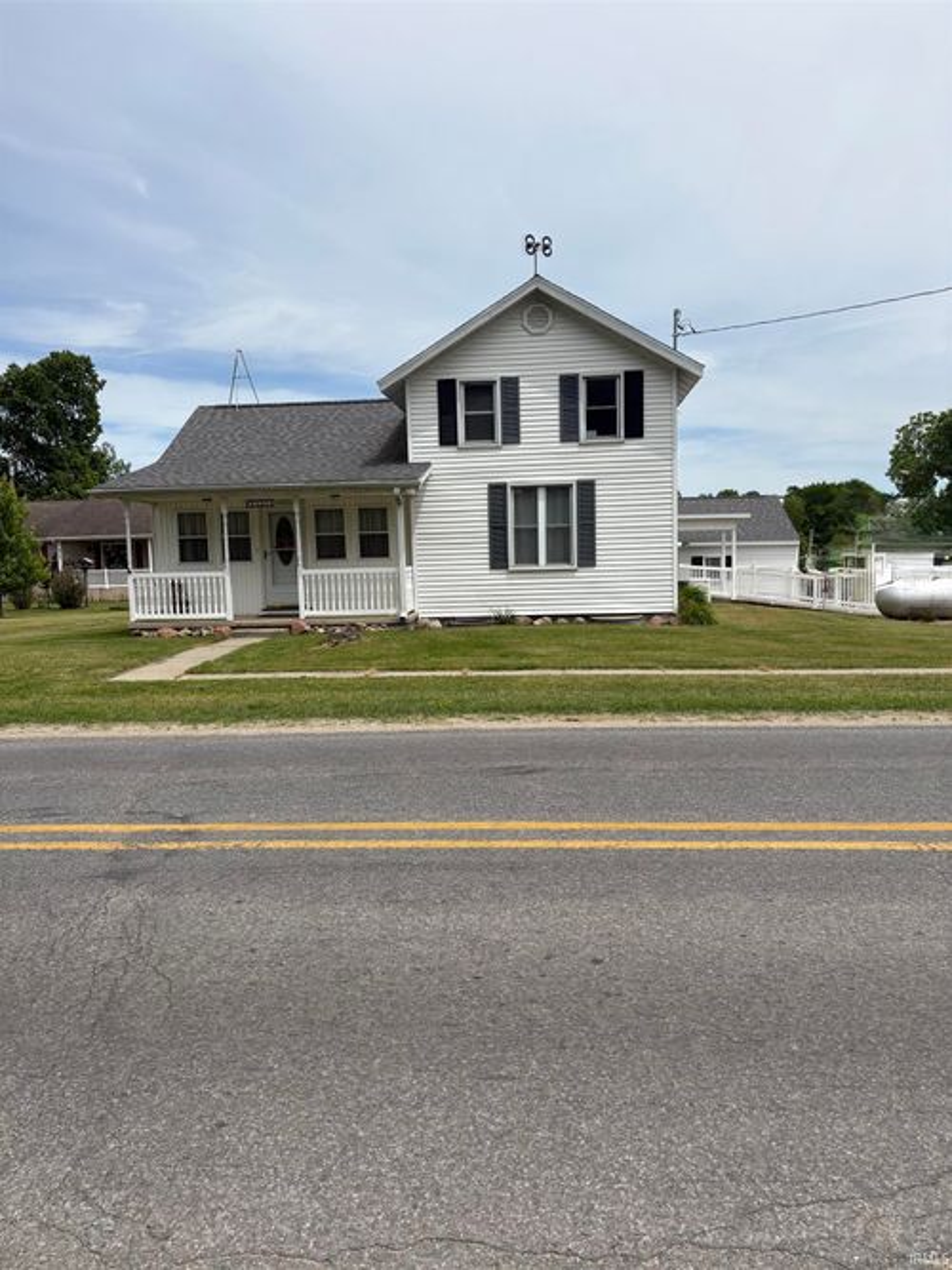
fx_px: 954
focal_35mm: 26
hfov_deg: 53.0
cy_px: 635
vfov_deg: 67.3
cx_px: 476
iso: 50
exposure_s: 1/4608
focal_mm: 5.96
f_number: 1.6
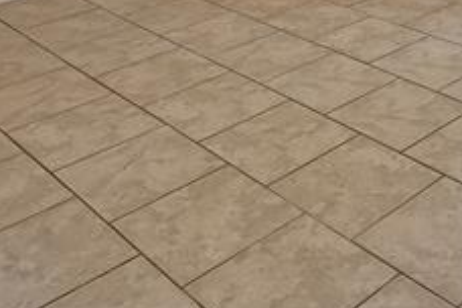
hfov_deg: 33.2
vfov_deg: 18.5
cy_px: -272
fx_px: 693
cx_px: 480
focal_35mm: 54
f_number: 9
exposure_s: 1.6
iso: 640
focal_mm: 12
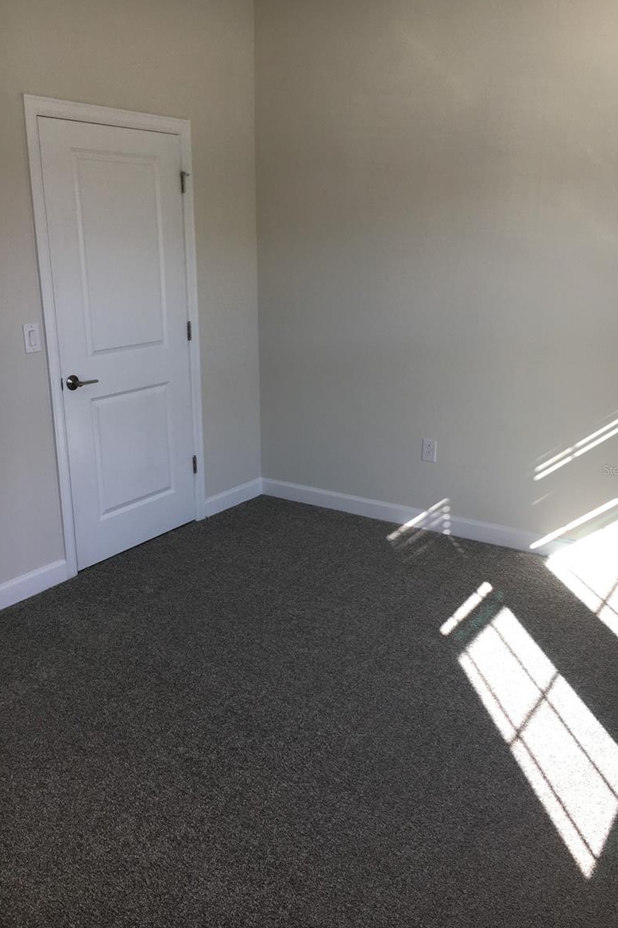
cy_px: 470
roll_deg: -0.6
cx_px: 302
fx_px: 799
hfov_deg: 42.3
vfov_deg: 60.3
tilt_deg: -16.3
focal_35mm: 31
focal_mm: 4.15
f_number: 2.2
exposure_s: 1/120
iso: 32
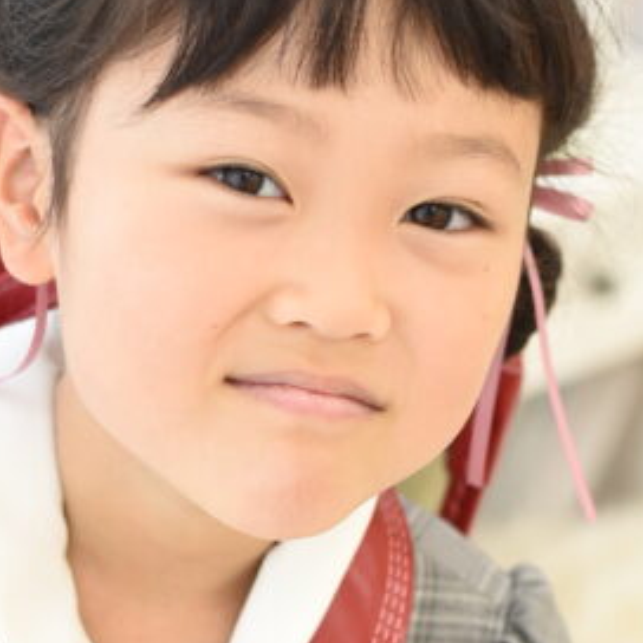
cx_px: 117
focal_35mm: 160
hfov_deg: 10.9
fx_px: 3362
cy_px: 745
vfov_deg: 10.8
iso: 400
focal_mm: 50
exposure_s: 1/160
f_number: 3.5
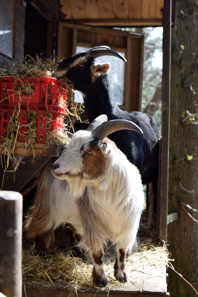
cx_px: 99
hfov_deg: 25.8
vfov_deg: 37.9
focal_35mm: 52
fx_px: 433
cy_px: 148
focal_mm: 35
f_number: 4
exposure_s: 1/1000
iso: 500
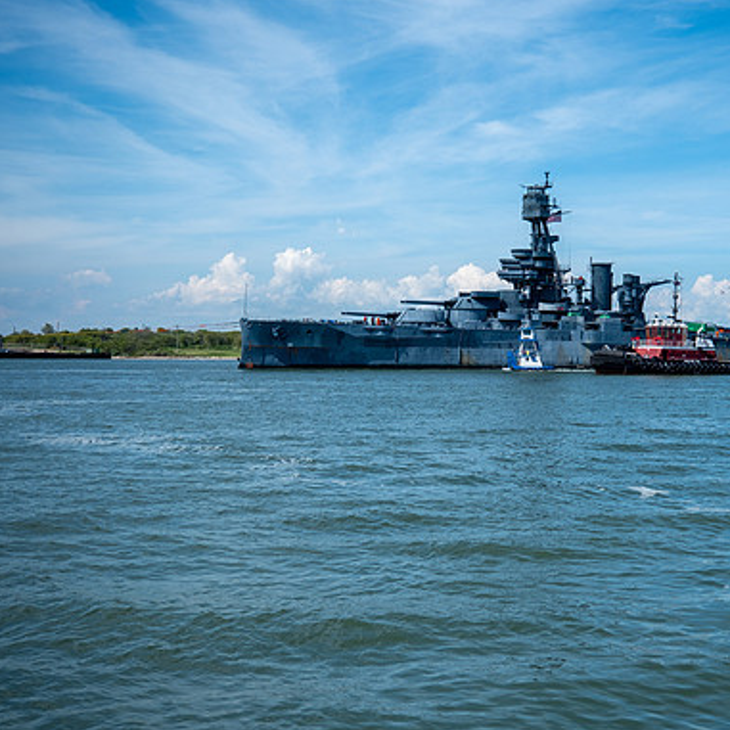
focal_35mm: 53
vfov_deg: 32.2
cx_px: 504
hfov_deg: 31.9
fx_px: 1265
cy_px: 367
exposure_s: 1/2000
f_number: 4
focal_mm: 27.5
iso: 160
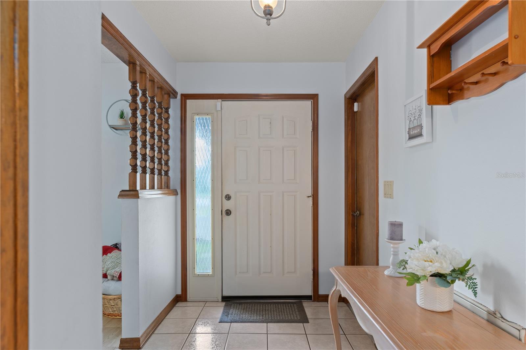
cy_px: 175
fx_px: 307
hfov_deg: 81.2
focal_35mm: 21
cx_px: 263
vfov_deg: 59.5
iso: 320
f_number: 8
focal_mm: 14
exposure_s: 1.3
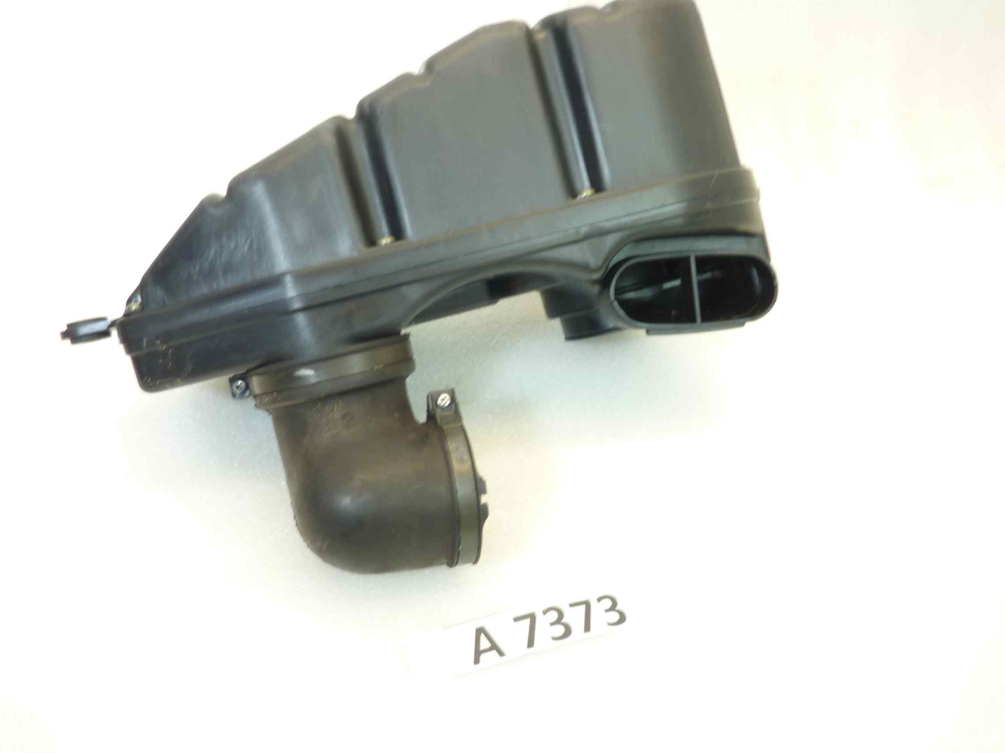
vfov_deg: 49.7
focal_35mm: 28
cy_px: 344
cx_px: 508
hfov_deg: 63.4
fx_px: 813
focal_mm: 4.1
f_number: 3.3
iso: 80
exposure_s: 1/13
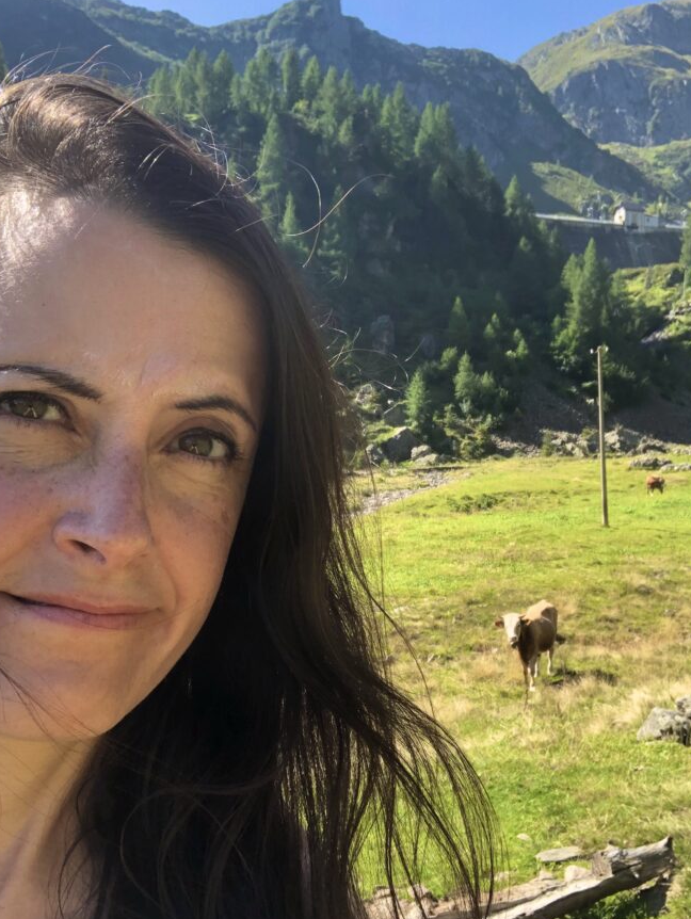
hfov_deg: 37.8
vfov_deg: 48.9
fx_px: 1010
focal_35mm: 38
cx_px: 347
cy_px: 489
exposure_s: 1/241
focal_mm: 2.87
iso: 20
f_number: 2.2
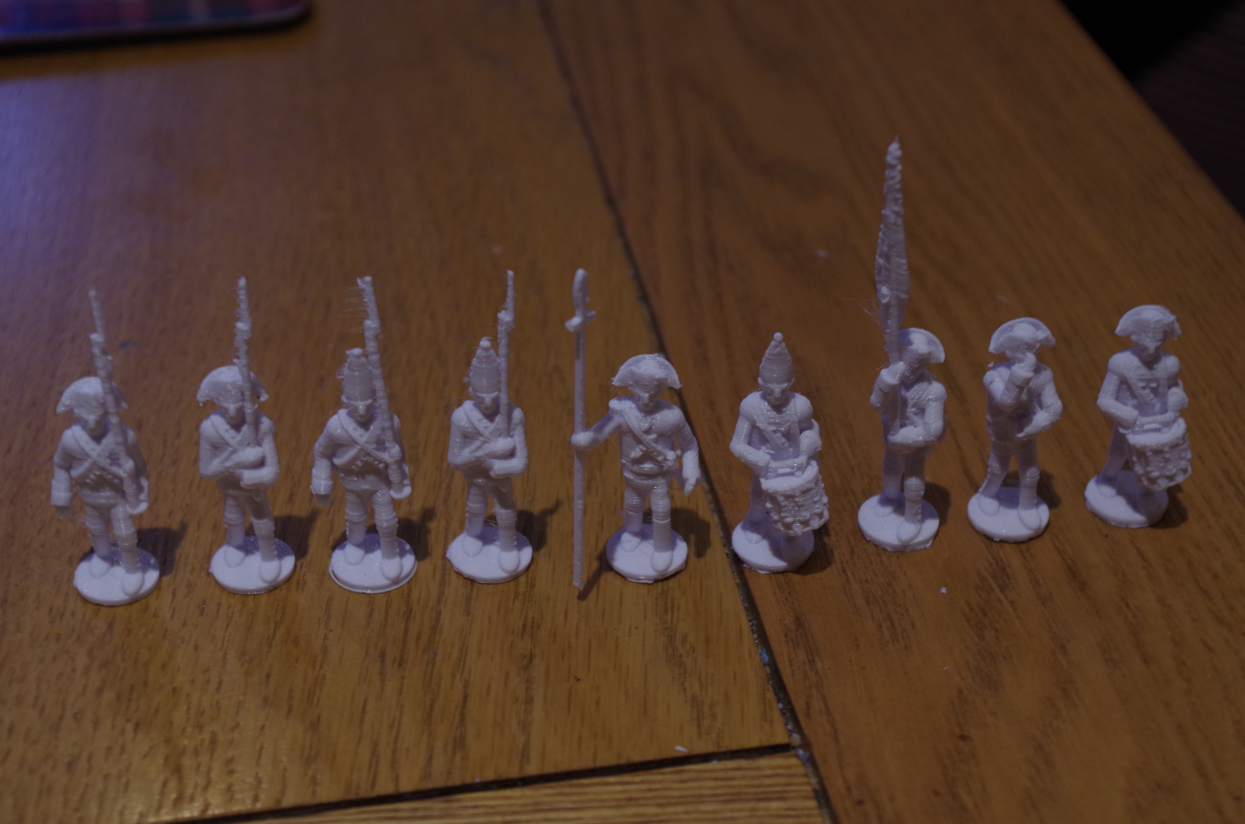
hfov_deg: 33.5
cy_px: 412
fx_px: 2071
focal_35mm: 60
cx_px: 622
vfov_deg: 22.5
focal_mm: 40
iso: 800
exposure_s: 1/25
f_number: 7.1
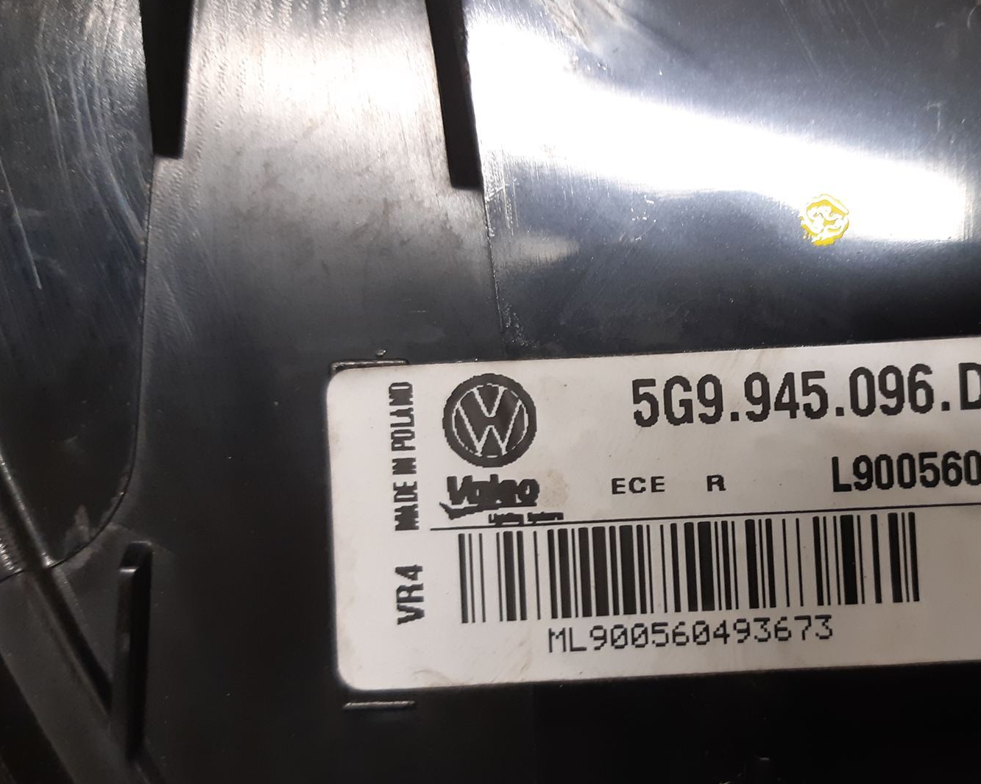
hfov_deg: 45.6
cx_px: 706
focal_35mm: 39
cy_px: 467
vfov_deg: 38.1
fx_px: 1132
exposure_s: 1/50
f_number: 1.7
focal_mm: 3.93
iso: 160
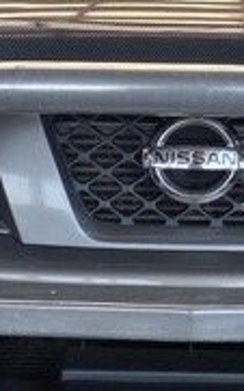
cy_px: 67
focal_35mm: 138
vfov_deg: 15.0
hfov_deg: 9.5
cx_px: 186
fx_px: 1469
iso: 50
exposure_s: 1/359
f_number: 1.7
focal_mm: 6.25
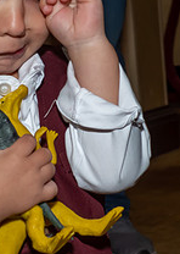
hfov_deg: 5.6
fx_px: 1837
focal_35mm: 256
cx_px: 7
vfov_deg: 7.9
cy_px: 78
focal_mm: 45
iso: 500
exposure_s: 1/250
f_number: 8
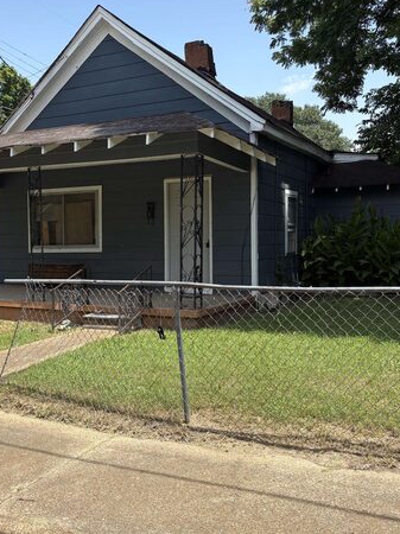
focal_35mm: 37
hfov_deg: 38.5
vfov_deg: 50.1
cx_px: 161
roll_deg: -1.1
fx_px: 571
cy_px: 252
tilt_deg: -1.0
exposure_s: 1/2208
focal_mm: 5.96
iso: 50
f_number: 1.6
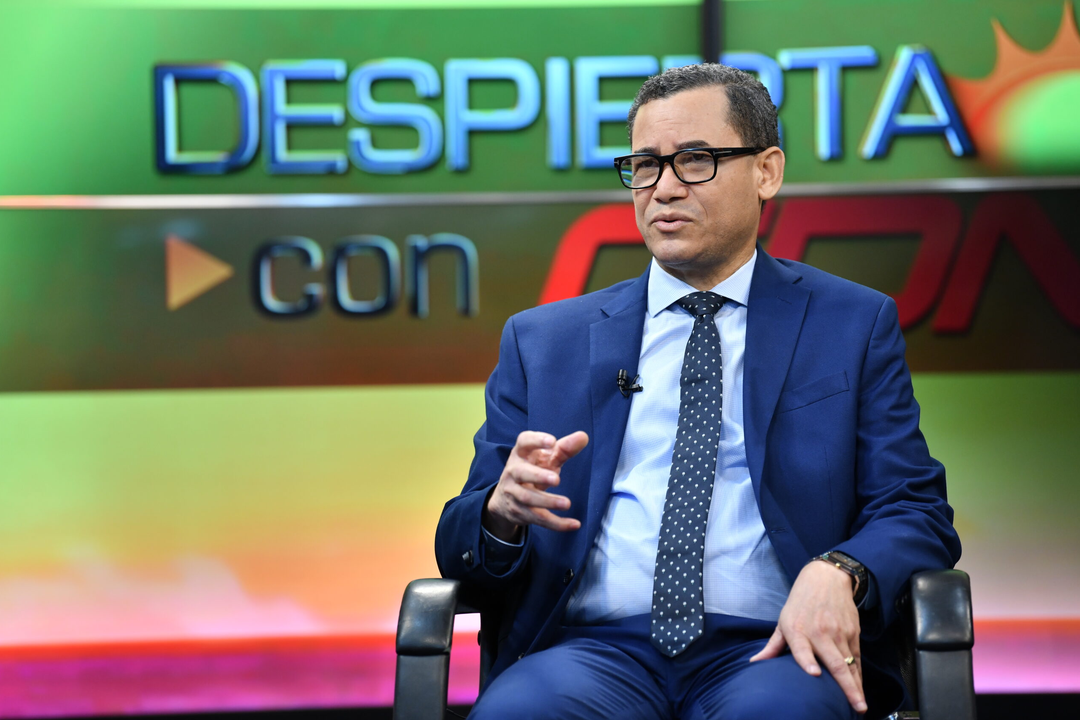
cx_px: 541
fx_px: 4980
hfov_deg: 12.4
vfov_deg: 8.3
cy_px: 359
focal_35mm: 166
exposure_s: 1/200
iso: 800
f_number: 3.2
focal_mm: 165
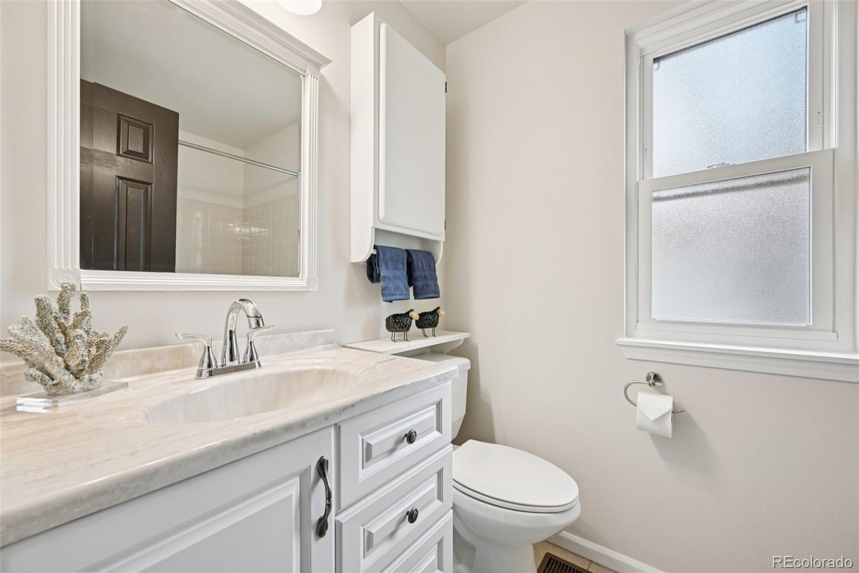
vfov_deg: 81.2
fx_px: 334
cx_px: 430
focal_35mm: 14
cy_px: 286
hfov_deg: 104.3
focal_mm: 14
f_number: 8
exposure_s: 1/15
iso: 140
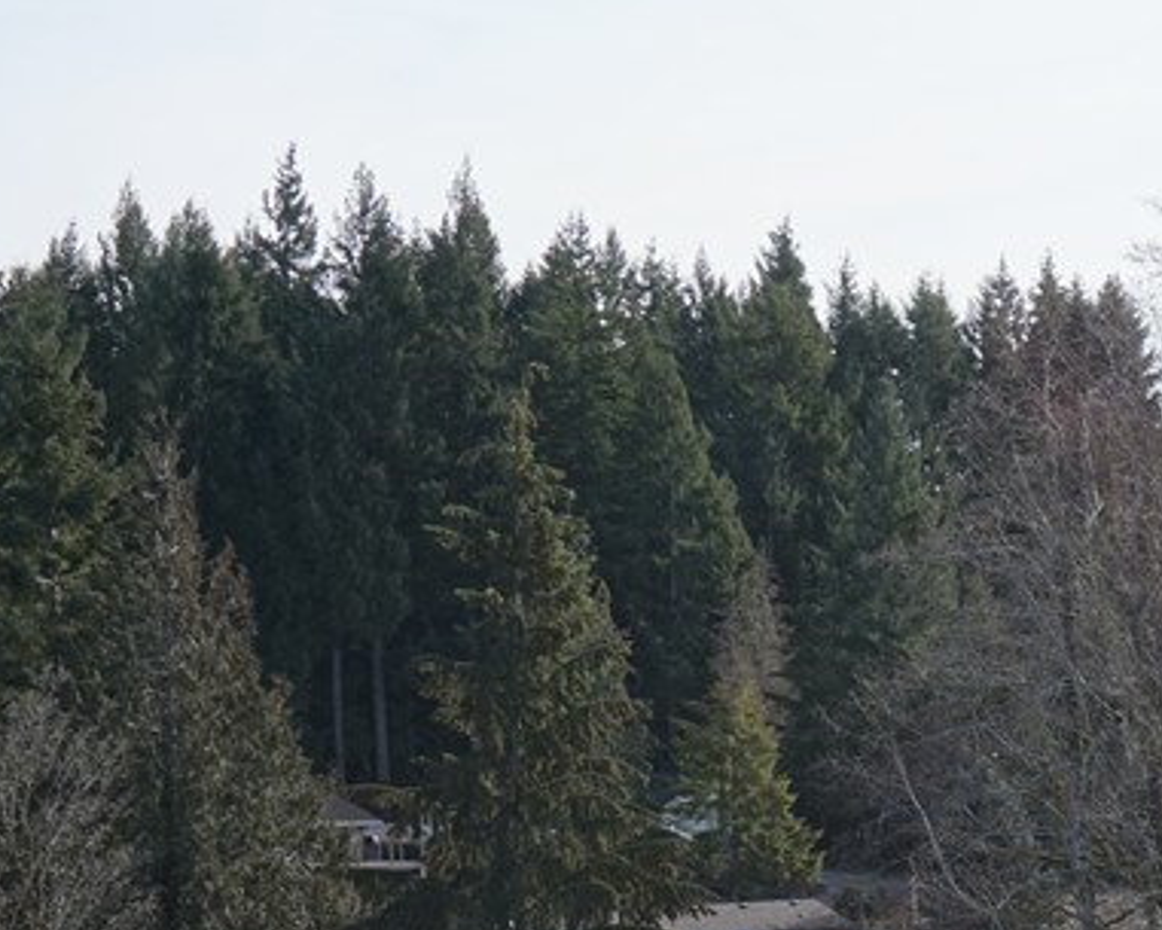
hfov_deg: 16.9
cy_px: 1043
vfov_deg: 13.9
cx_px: 1430
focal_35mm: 108
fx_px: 3727
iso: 100
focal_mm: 27
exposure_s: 1/100
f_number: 8
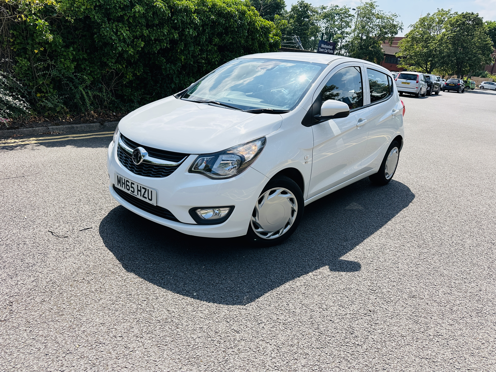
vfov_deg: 56.8
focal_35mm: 24
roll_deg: -5.8
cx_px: 248
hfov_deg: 71.6
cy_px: 186
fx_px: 344
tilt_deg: -20.5
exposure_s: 1/3247
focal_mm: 6.86
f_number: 1.78
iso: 80
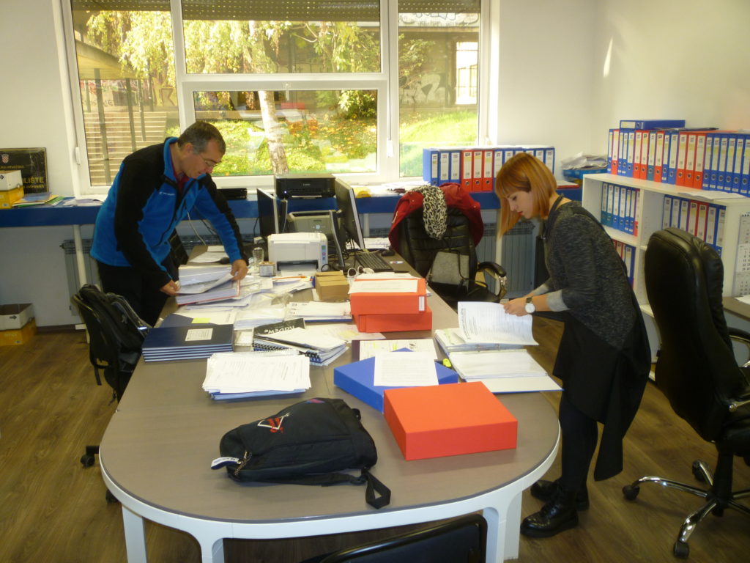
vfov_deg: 48.2
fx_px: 628
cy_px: 282
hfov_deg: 61.7
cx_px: 375
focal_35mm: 29
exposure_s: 1/30
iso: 125
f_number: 3.3
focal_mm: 5.2
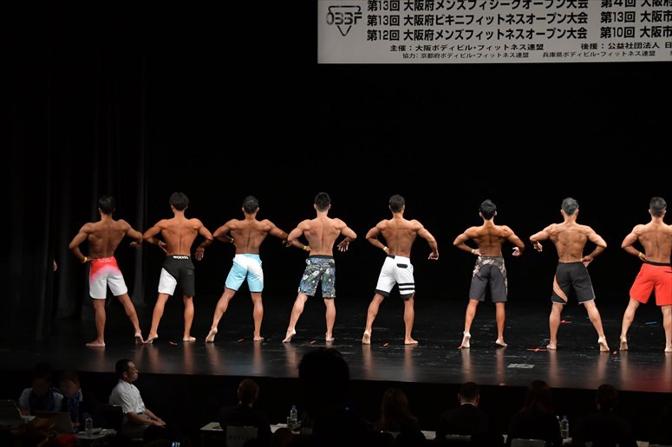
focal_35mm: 102
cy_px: 224
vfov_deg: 13.4
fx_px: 1903
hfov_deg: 20.0
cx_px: 336
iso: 3200
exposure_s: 1/400
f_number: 5.6
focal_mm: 68
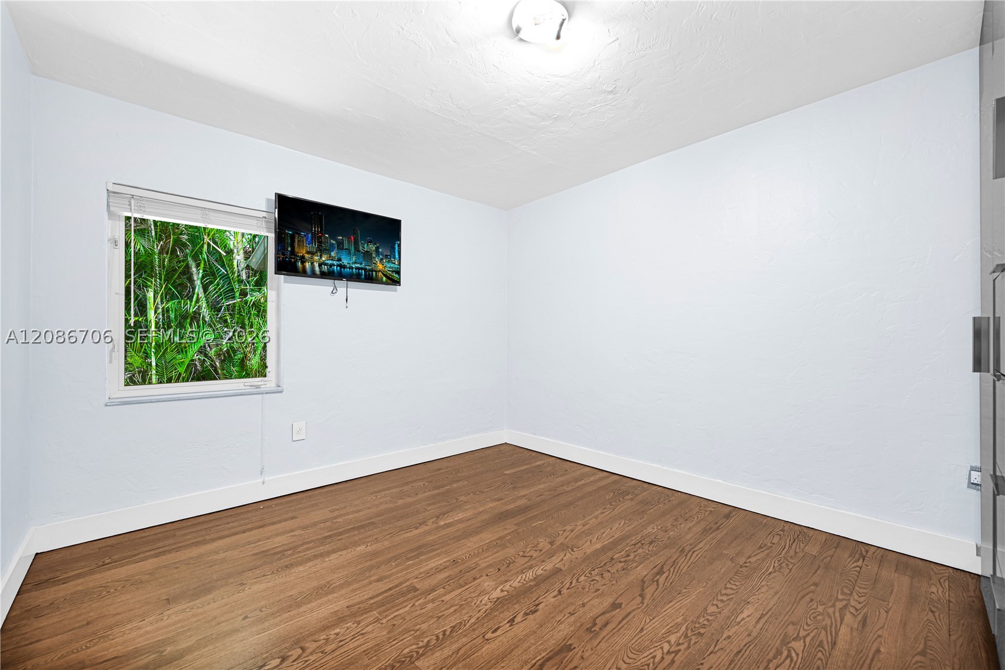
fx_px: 391
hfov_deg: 104.2
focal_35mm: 14
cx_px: 502
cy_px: 335
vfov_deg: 81.2
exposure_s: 1/15
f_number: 4
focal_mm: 14
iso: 140
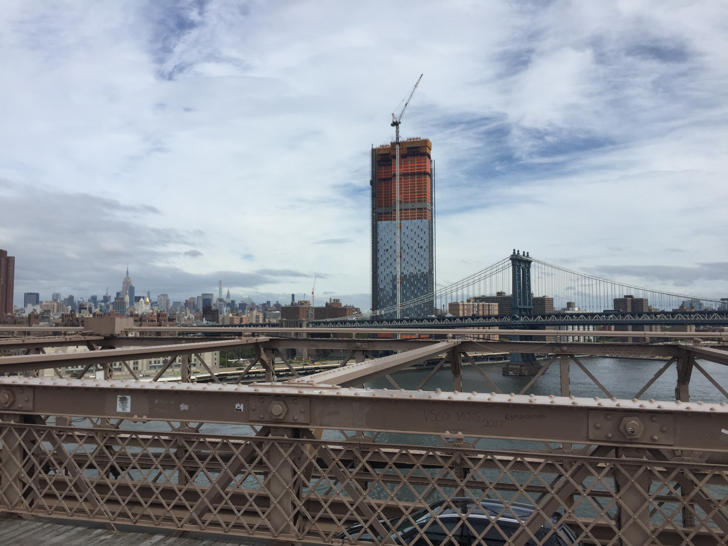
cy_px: 273
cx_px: 364
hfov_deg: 61.7
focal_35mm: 29
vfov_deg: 48.2
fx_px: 610
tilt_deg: +3.6
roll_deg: -0.9
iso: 32
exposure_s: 1/3300
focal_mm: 4.15
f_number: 2.2
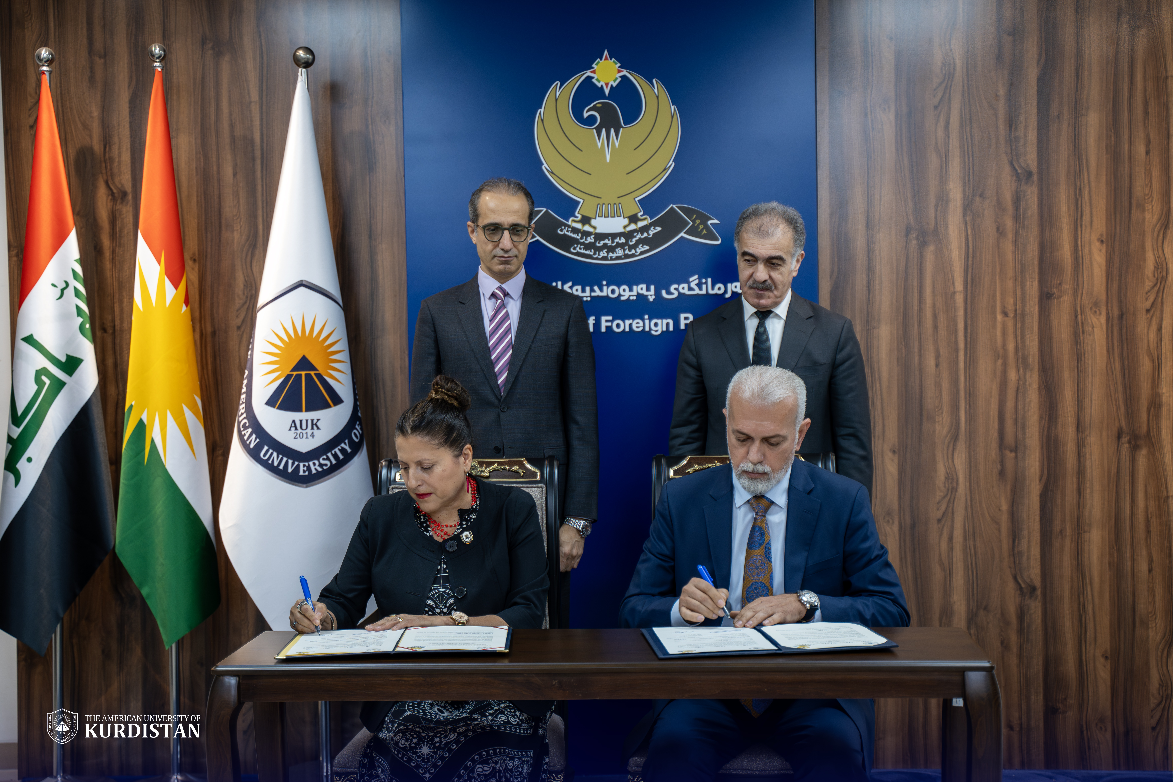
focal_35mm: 52
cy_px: 391
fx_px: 1694
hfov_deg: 38.2
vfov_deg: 26.0
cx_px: 586
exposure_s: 1/200
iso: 1250
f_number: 2.8
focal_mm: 52
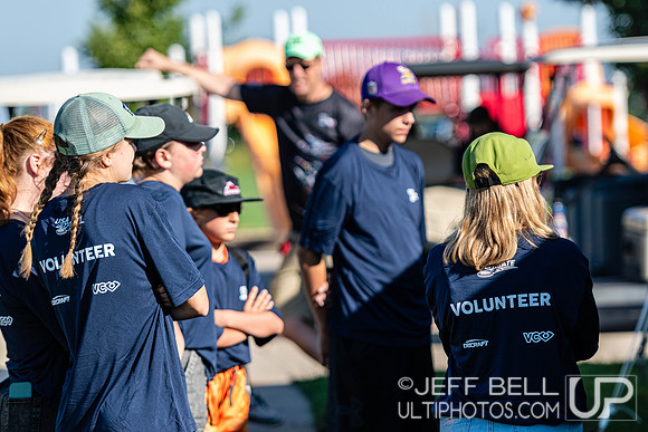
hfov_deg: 10.2
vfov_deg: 6.8
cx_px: 324
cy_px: 216
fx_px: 3646
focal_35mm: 202
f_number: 3.2
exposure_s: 1/1600
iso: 180
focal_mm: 135
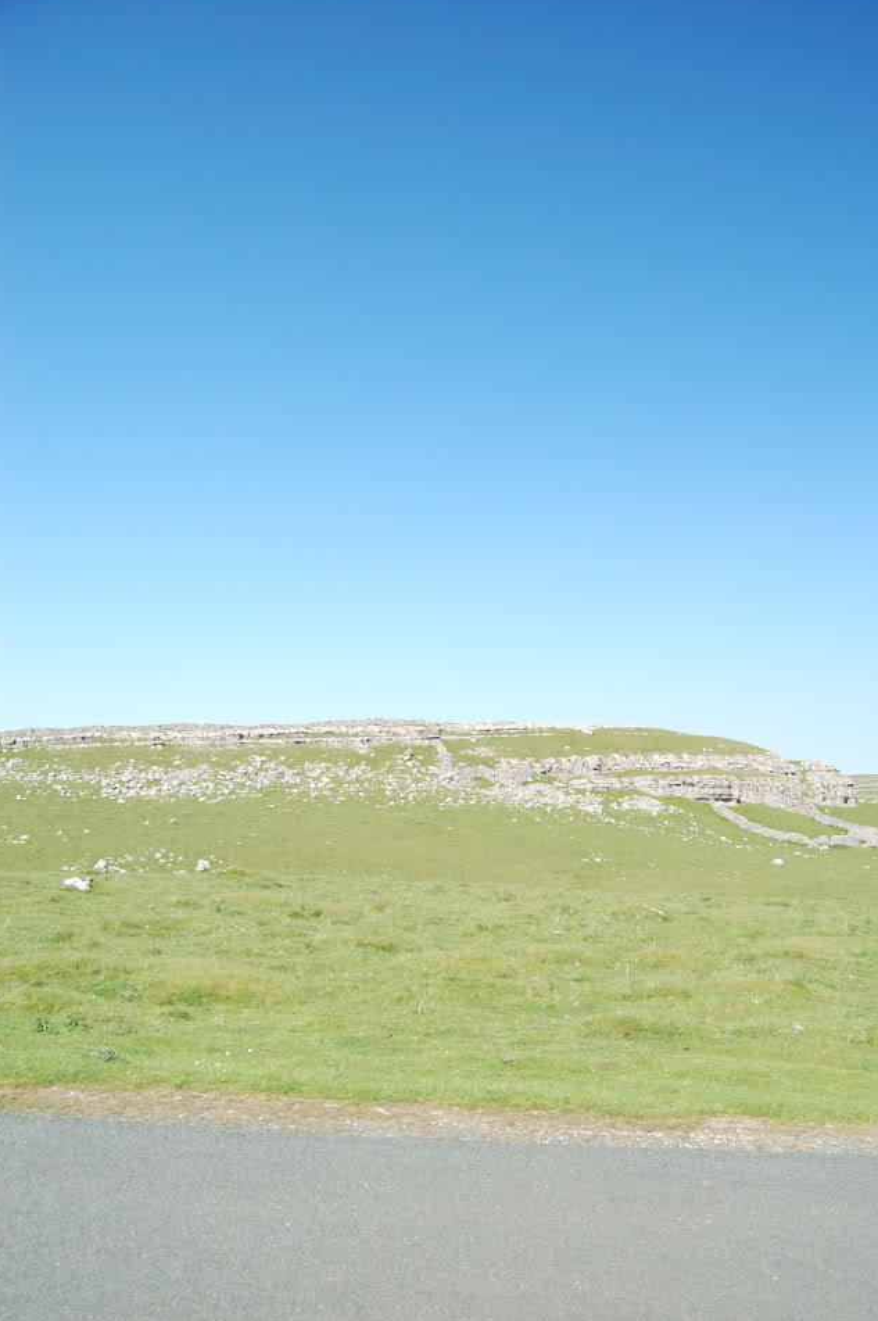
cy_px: 692
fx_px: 1063
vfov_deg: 63.7
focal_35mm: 29
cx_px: 465
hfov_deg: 44.9
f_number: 5.6
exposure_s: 1/125
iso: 200
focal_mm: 18
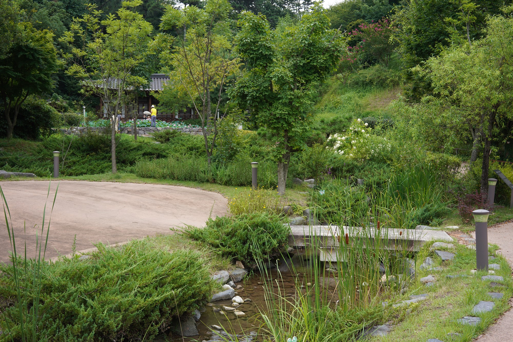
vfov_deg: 37.9
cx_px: 256
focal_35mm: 35
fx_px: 499
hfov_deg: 54.4
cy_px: 171
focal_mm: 35
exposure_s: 1/100
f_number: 6.3
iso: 100
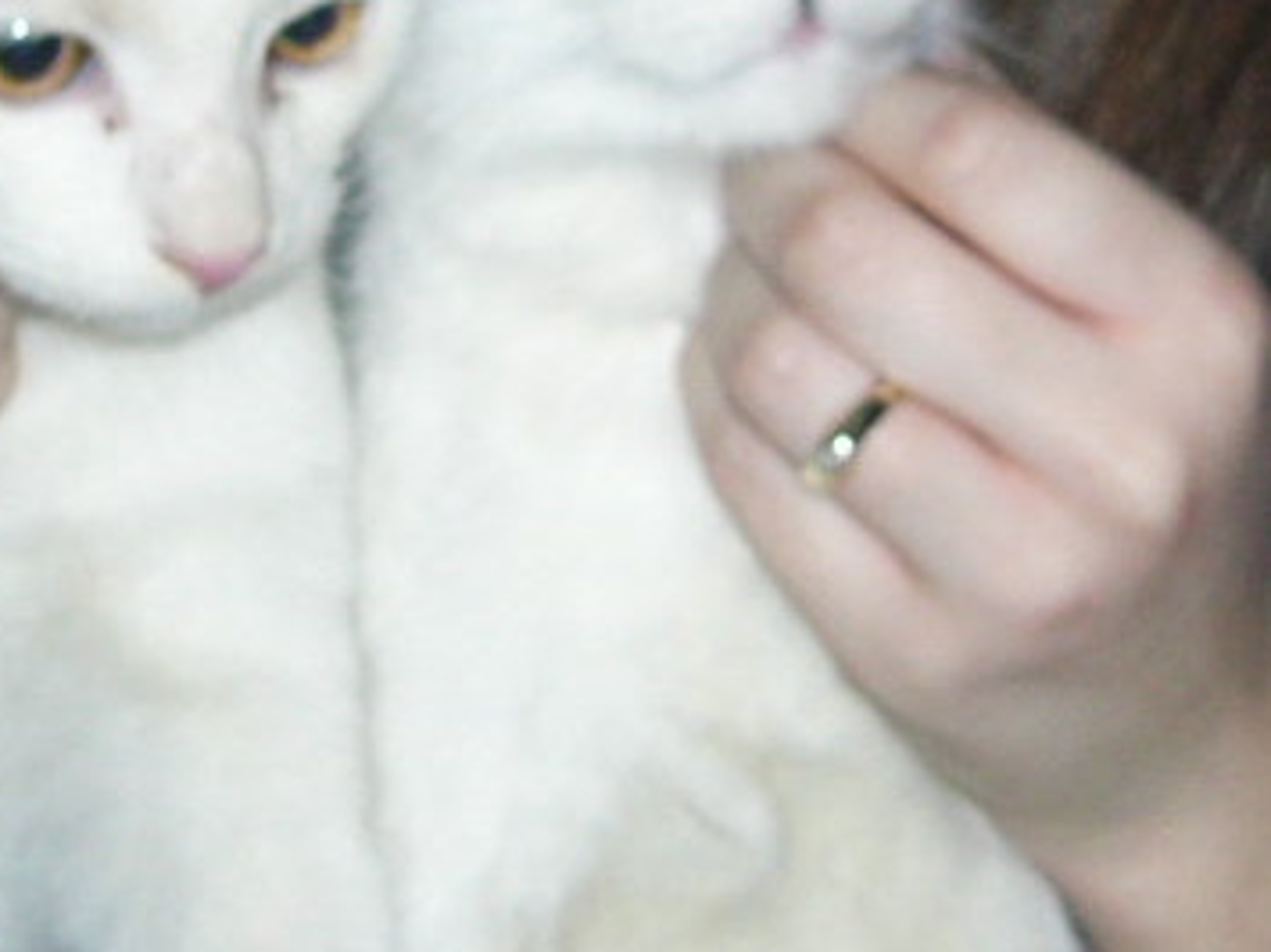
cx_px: 417
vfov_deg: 25.6
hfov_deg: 33.5
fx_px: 2092
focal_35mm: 57
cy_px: 489
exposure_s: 1/60
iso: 150
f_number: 2.9
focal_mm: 6.5
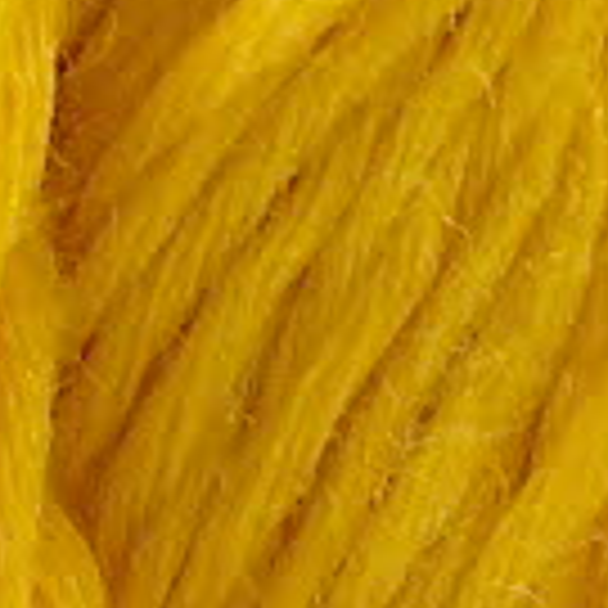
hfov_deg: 2.5
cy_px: 72
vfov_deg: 2.5
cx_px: -315
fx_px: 14168
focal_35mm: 713
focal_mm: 17.25
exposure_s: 1/4.31
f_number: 2.9
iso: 100
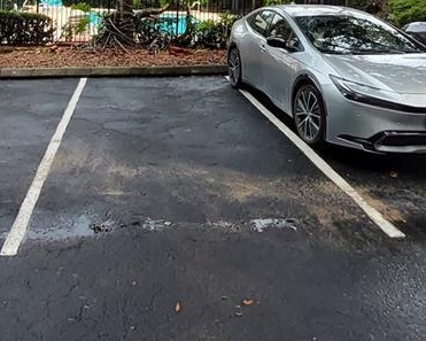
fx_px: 441
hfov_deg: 51.5
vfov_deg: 38.2
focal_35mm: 35
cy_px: 11
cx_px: 214
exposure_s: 1/609
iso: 50
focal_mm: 1.13
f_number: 2.2
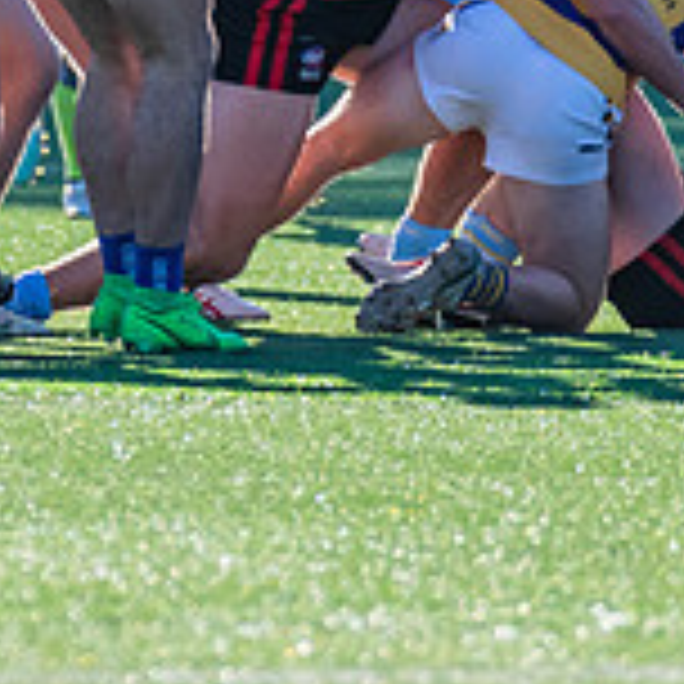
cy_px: -198
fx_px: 32572
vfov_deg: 1.2
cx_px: 681
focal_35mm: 1457
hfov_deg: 1.2
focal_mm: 360
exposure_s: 1/1250
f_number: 7.1
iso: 800
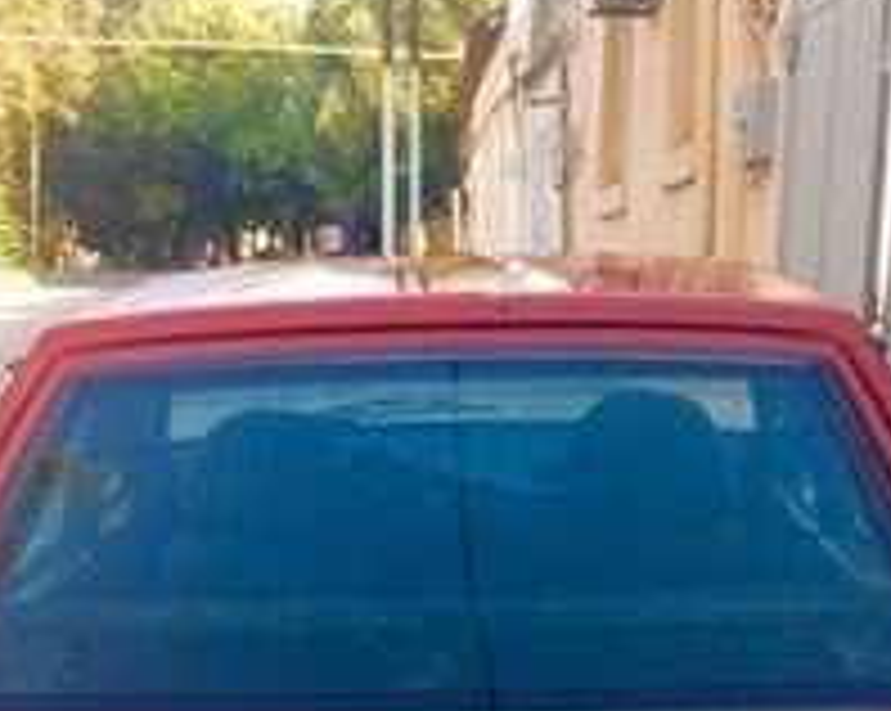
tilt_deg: -22.0
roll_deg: +0.7
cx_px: 432
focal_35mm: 71
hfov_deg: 26.8
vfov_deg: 19.3
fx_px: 1870
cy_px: 1012
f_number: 2.2
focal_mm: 4.15
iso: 32
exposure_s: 1/195
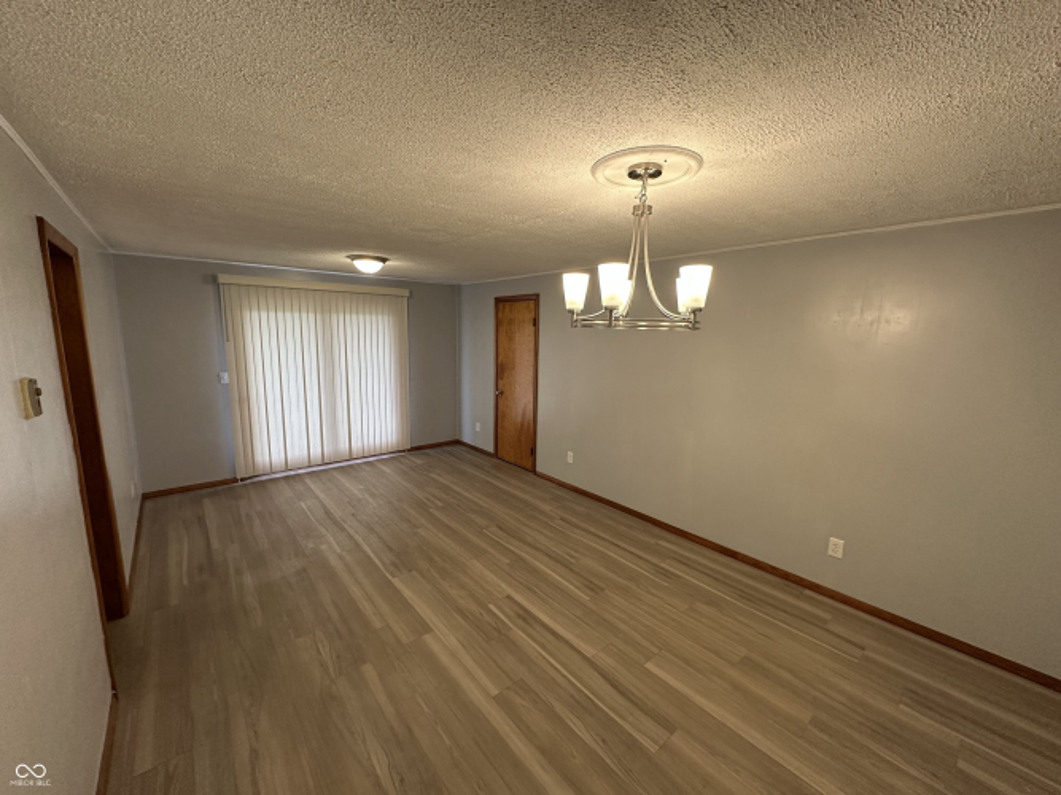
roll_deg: -1.0
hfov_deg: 102.1
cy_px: 398
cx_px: 530
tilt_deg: -8.6
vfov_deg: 85.7
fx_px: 429
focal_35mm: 14
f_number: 2.2
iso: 200
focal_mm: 2.22
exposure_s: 1/120
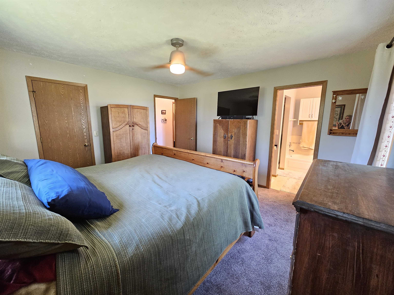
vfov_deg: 89.9
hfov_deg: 106.2
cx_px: 197
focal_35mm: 13
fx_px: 148
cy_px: 148
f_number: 2.2
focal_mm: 2.2
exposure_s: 1/30
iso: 500
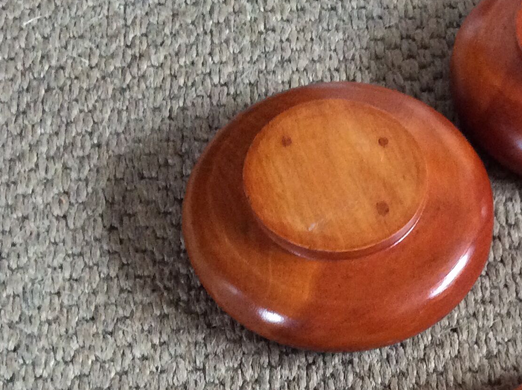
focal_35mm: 75
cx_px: 445
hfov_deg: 25.4
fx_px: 1129
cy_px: 331
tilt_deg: -62.1
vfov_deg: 19.3
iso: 250
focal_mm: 3.3
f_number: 2.4
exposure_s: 1/25
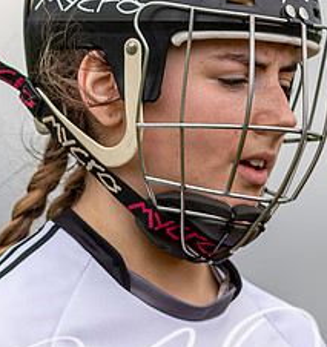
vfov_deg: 1.2
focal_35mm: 1543
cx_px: -18
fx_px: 17001
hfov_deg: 1.1
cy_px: 223
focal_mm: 300
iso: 100
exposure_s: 1/1000
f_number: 2.8
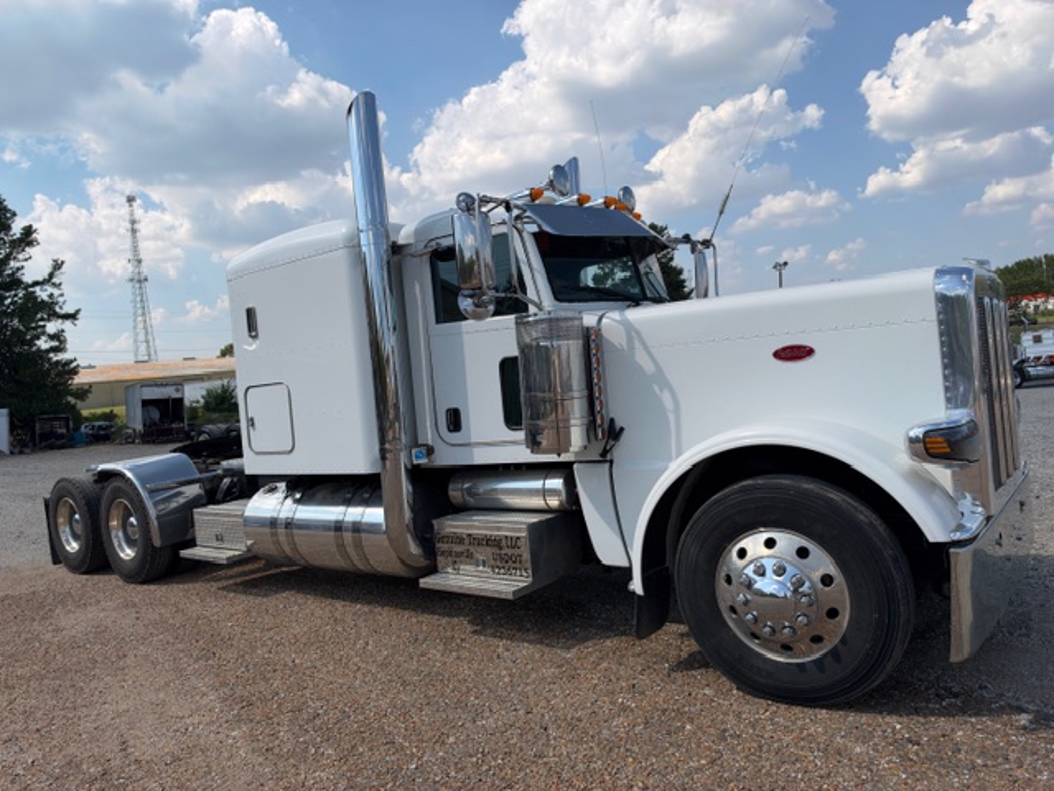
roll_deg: +4.4
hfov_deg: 71.6
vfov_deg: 56.8
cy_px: 396
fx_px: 731
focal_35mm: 24
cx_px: 527
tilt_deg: -1.2
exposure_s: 1/5587
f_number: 1.8
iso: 64
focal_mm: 6.93
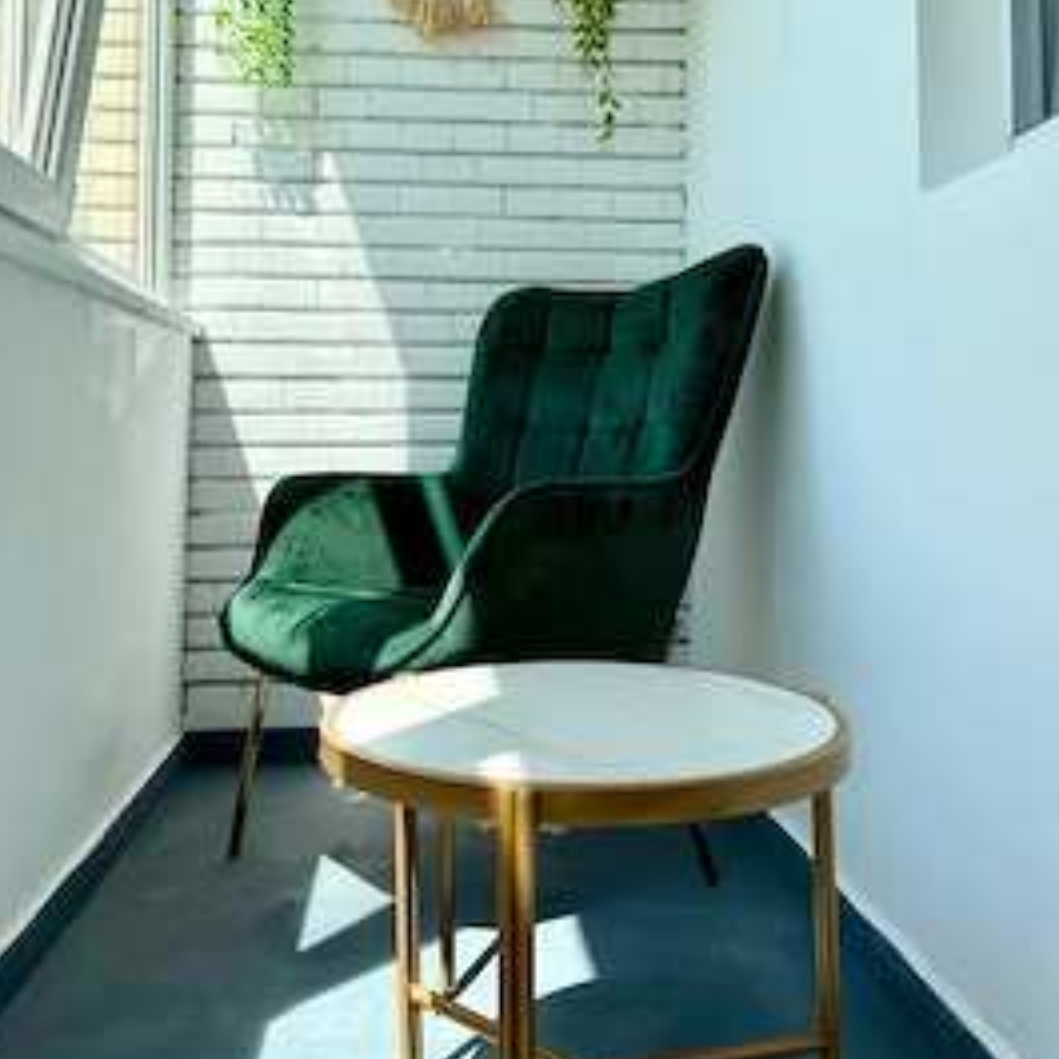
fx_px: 1108
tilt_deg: +3.2
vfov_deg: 50.4
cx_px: 512
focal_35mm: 32
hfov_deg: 51.1
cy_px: 376
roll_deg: -0.2
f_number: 1.78
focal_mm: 6.76
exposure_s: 1/1271
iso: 80
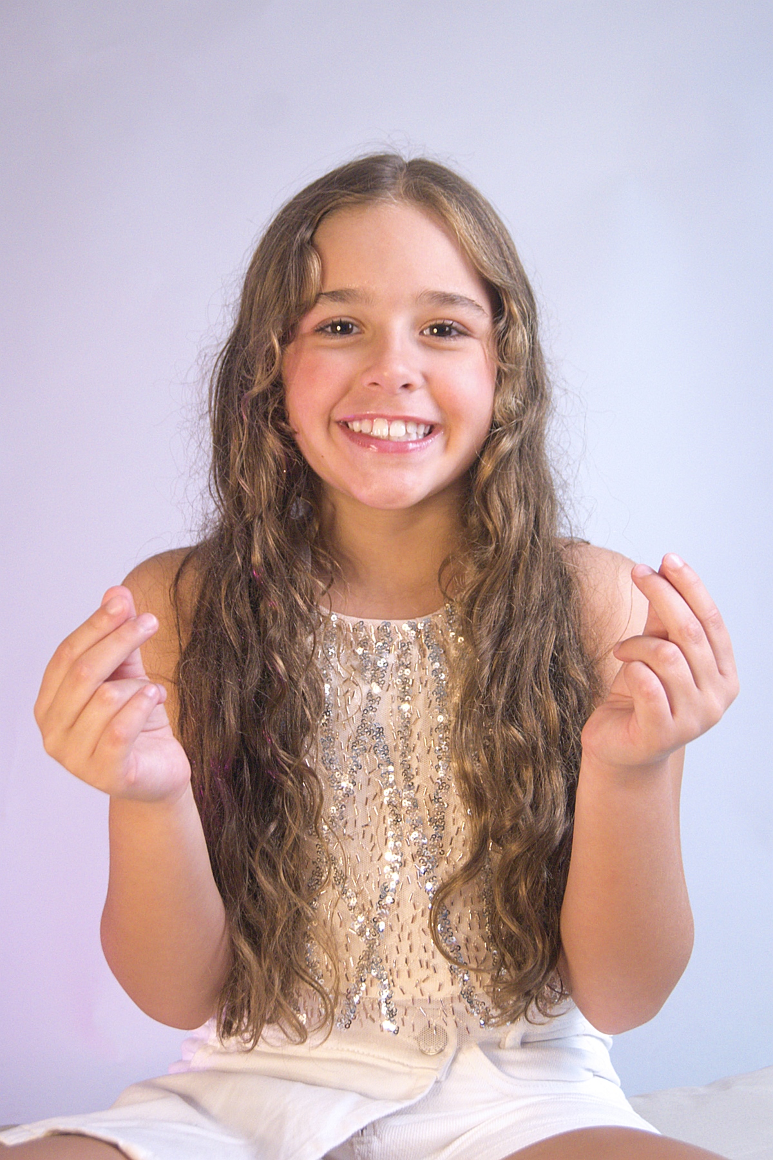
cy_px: 580
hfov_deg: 25.8
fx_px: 1691
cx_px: 386
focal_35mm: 52
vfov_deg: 37.9
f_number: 5.7
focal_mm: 35
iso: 320
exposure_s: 1/60
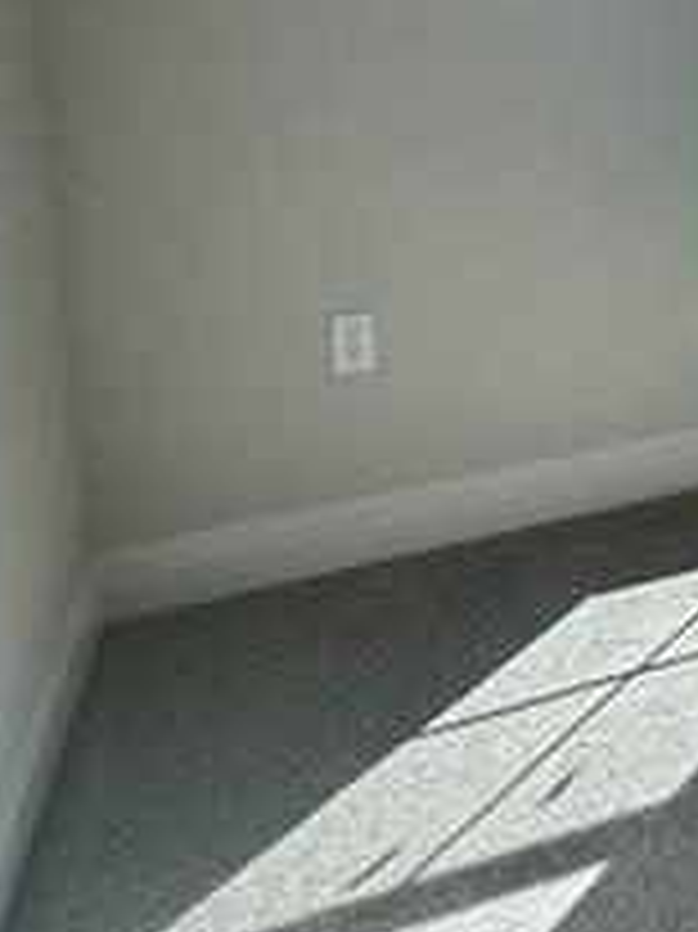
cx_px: 1112
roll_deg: +0.3
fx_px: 1399
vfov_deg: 33.6
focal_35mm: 52
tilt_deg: -4.9
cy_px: -9
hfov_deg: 22.0
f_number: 2.2
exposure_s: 1/307
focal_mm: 2.22
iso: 40
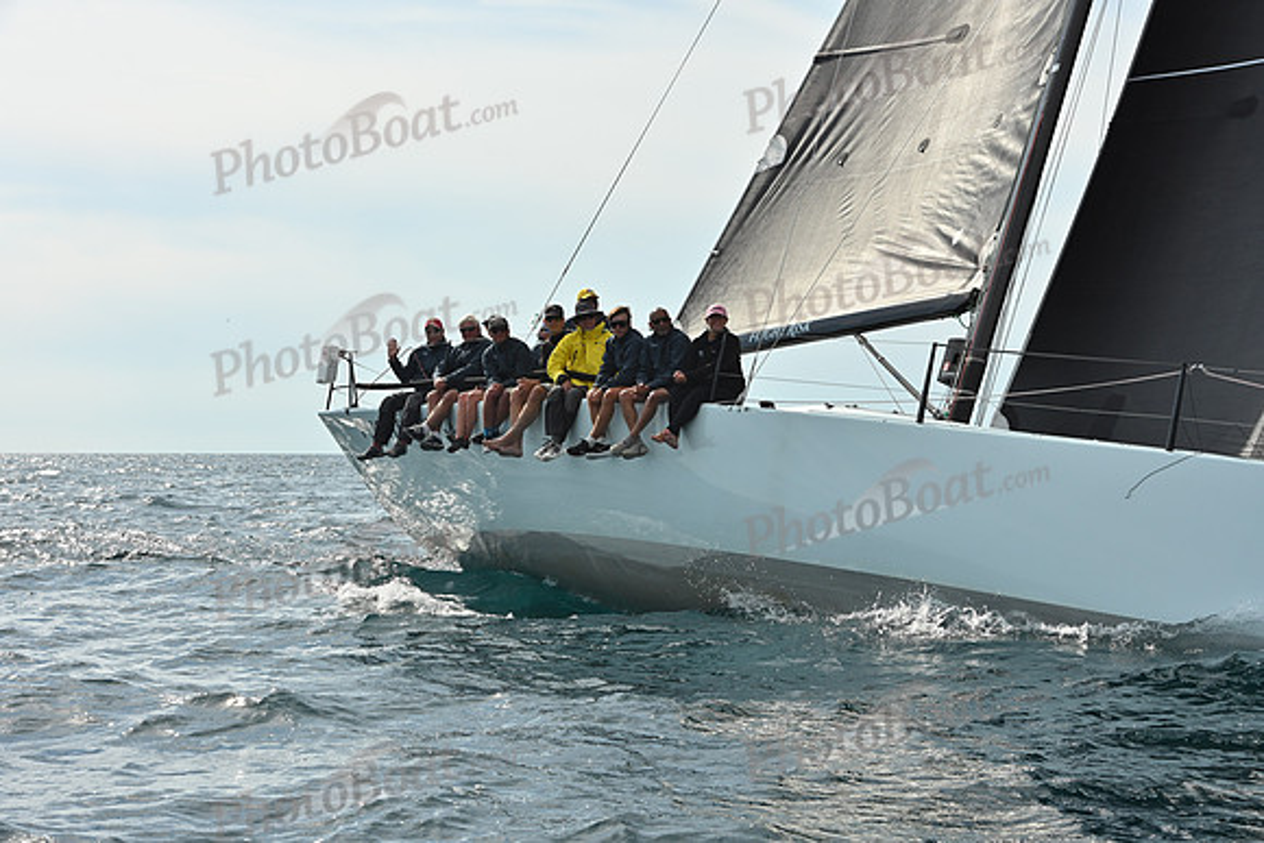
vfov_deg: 19.5
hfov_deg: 28.8
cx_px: 632
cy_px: 422
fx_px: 2458
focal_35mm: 70
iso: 320
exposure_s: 1/1000
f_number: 10
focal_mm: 70
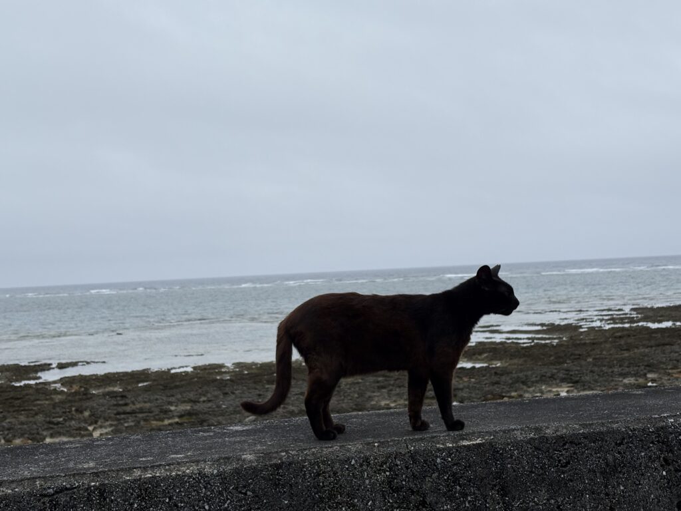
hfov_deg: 36.8
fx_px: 1023
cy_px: 256
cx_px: 340
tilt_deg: +0.1
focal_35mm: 52
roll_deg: +4.2
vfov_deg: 28.0
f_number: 1.6
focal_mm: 5.96
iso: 32
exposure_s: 1/3636
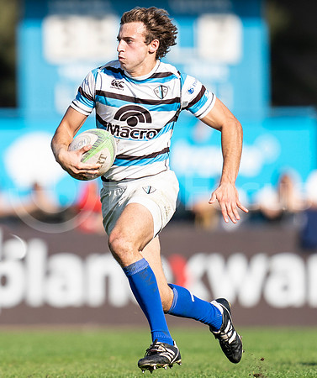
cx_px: 45
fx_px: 13617
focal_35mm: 1194
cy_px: 167
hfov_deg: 1.3
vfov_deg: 1.6
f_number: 2.8
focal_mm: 400
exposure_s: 1/1250
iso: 100
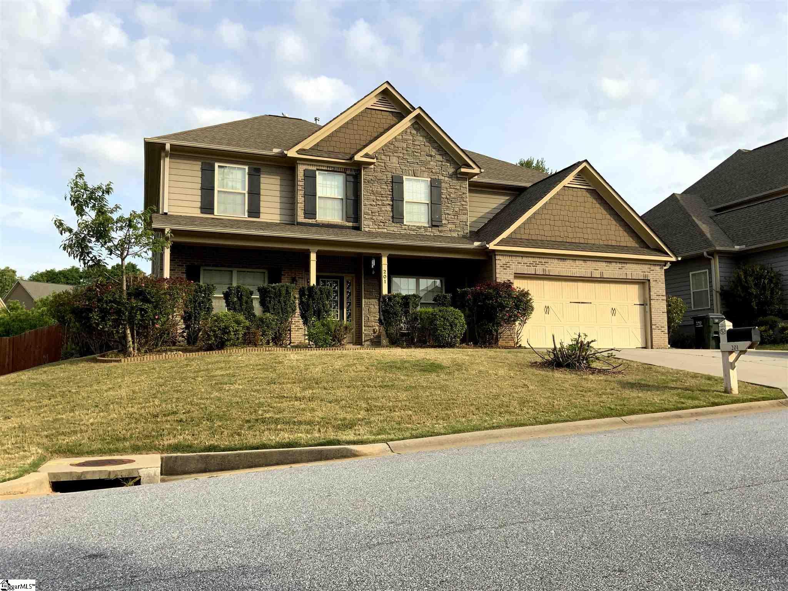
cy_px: 296
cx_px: 394
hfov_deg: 61.7
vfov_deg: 48.2
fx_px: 660
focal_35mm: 29
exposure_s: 1/1342
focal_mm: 3
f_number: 1.8
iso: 16
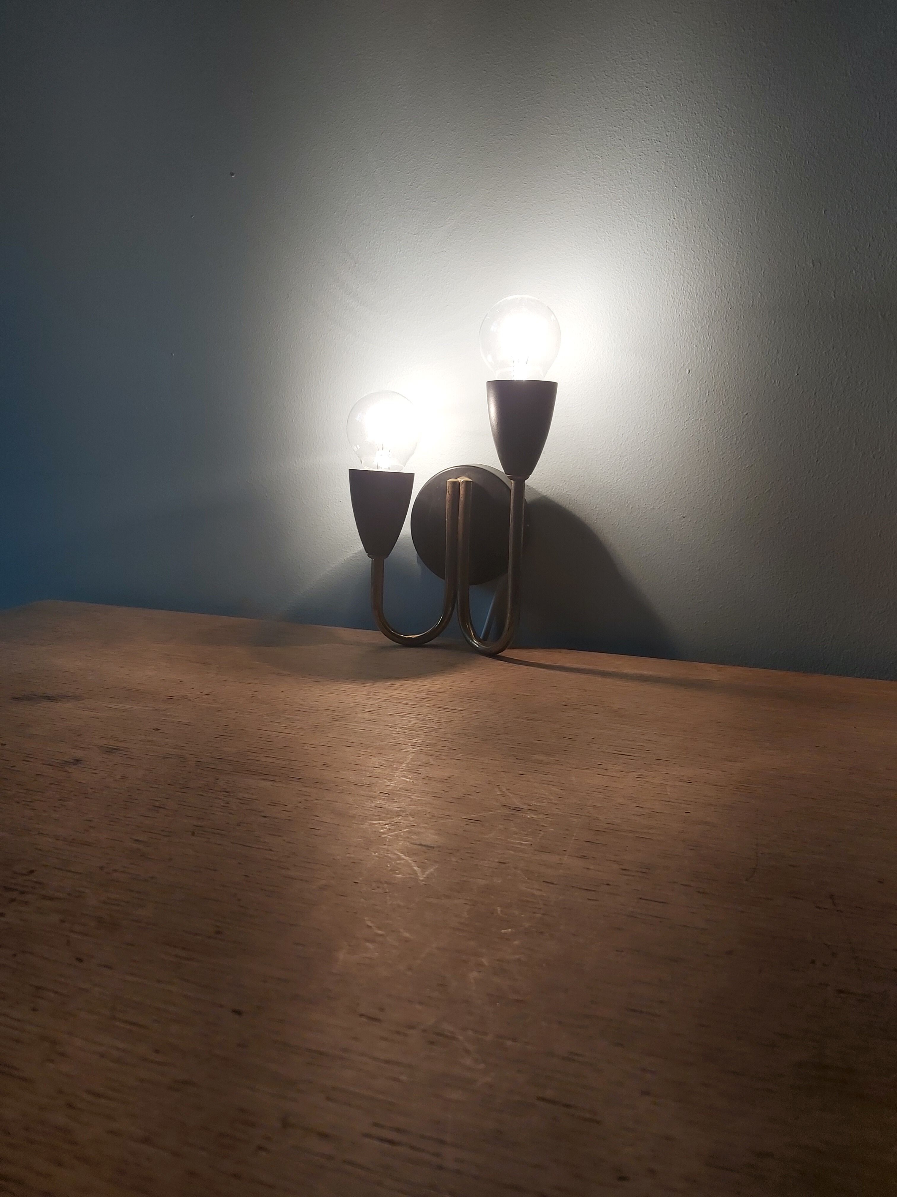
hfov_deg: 53.1
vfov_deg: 67.3
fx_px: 898
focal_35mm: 26
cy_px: 598
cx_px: 448
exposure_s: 1/313
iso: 64
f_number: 1.7
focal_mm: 3.92
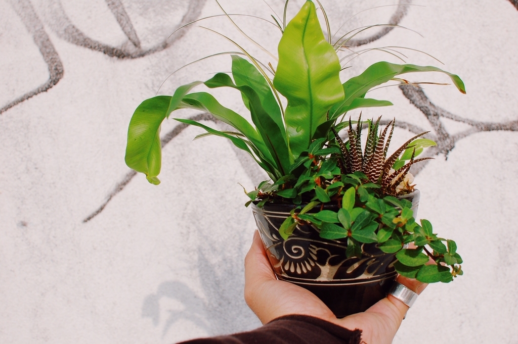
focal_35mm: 52
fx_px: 755
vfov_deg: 25.7
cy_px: 172
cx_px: 259
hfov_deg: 37.9
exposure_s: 1/320
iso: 200
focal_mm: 35
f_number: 9
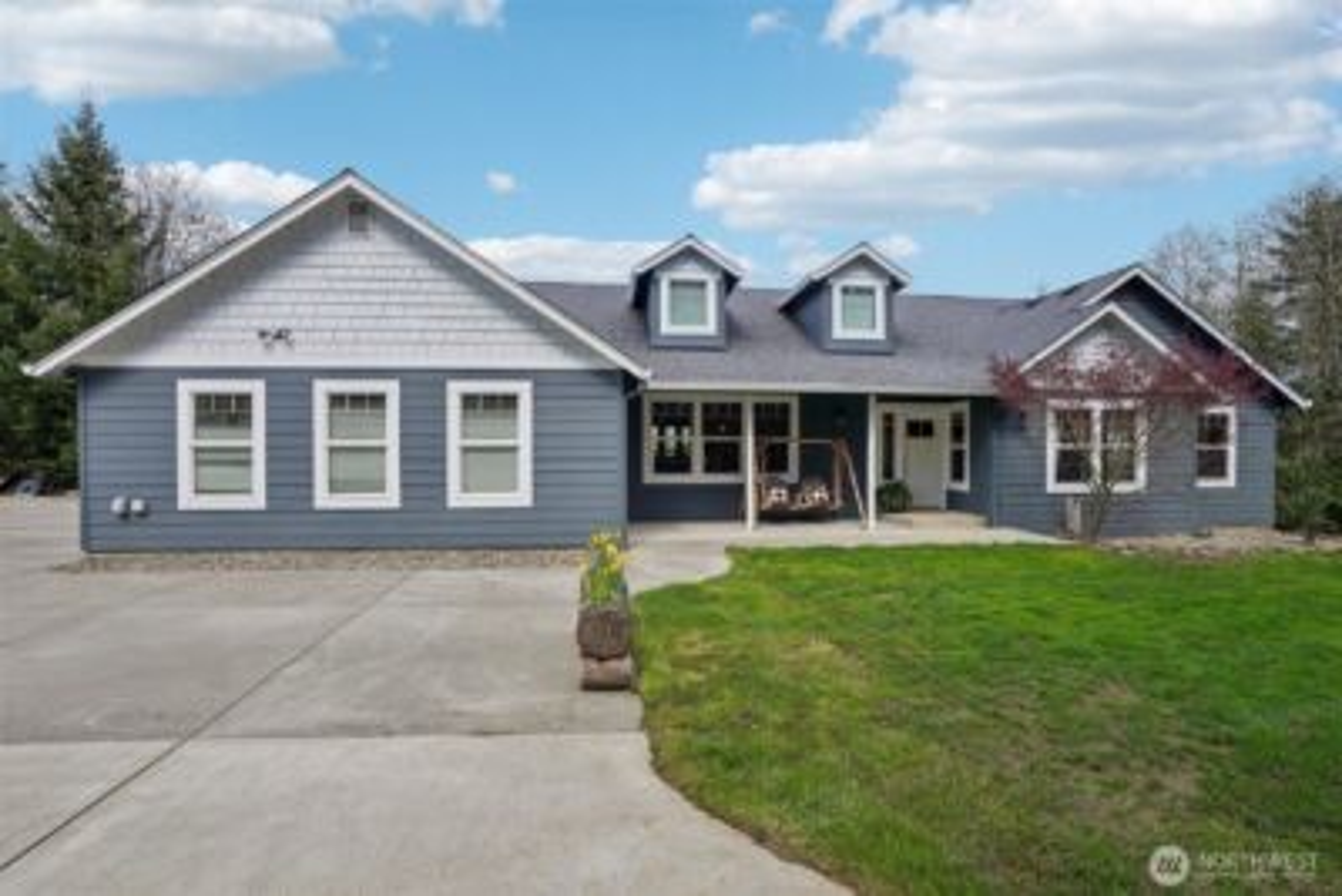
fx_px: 597
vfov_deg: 73.8
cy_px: 448
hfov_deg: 96.7
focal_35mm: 16
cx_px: 671
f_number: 7.1
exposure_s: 1/640
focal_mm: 16
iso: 400
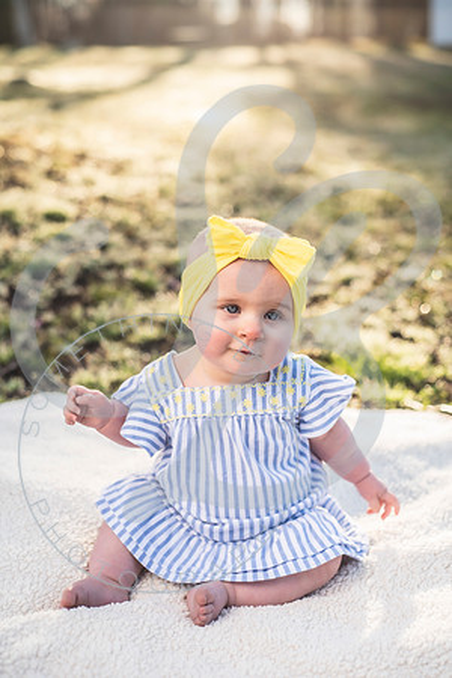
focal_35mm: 50
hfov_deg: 27.0
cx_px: 226
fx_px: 942
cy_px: 339
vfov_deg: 39.6
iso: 100
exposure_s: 1/320
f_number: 2.8
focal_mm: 50
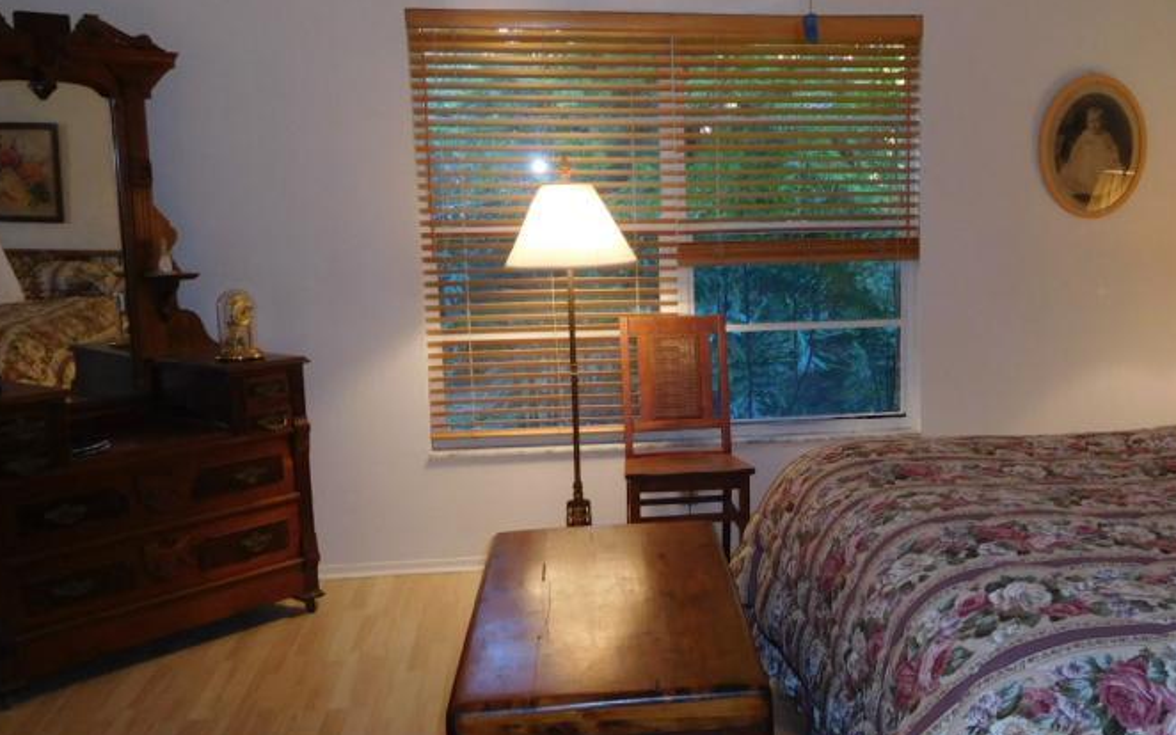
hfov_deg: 47.3
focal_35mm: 41
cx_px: 798
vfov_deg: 31.2
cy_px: 419
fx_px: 1314
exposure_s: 1/30
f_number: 3.4
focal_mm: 4.5
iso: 200
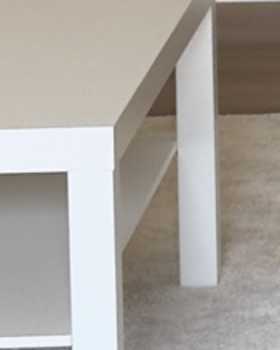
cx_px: 784
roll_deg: +0.4
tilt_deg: -5.4
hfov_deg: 4.4
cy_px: -462
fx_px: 3545
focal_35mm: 342
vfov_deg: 5.5
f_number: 1.78
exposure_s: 1/304
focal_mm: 6.76
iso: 100
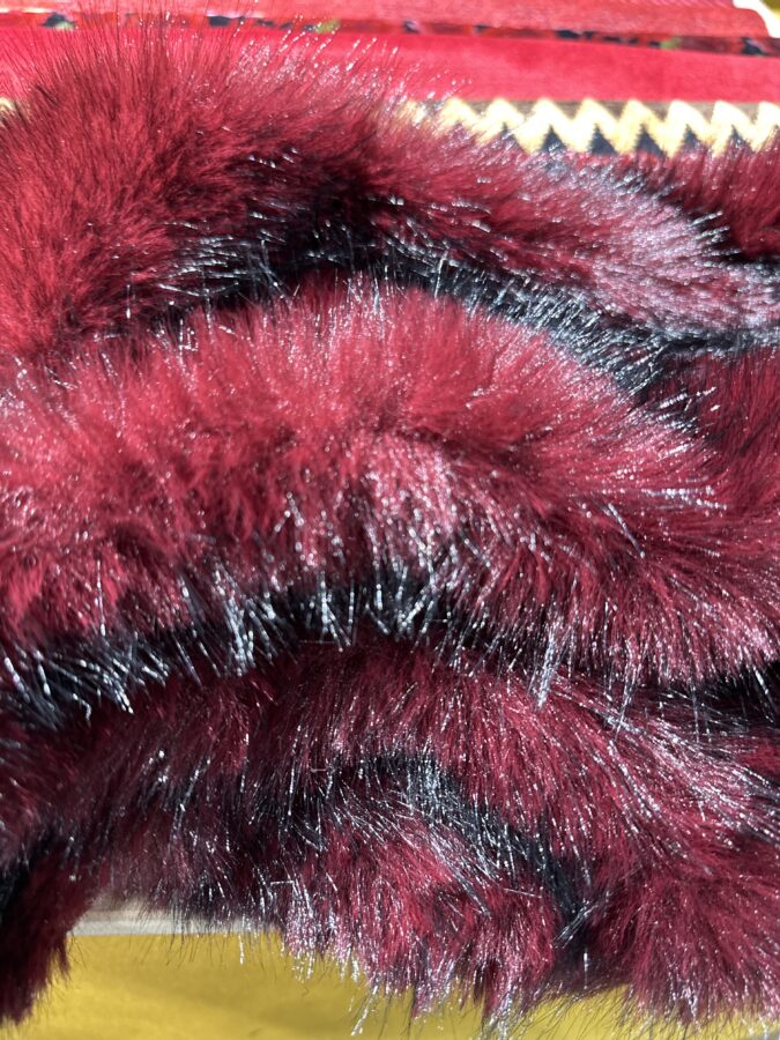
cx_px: 390
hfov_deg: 56.8
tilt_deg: -51.0
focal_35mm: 24
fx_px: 721
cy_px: 520
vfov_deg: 71.6
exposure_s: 1/49
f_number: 1.78
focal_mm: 6.86
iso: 320
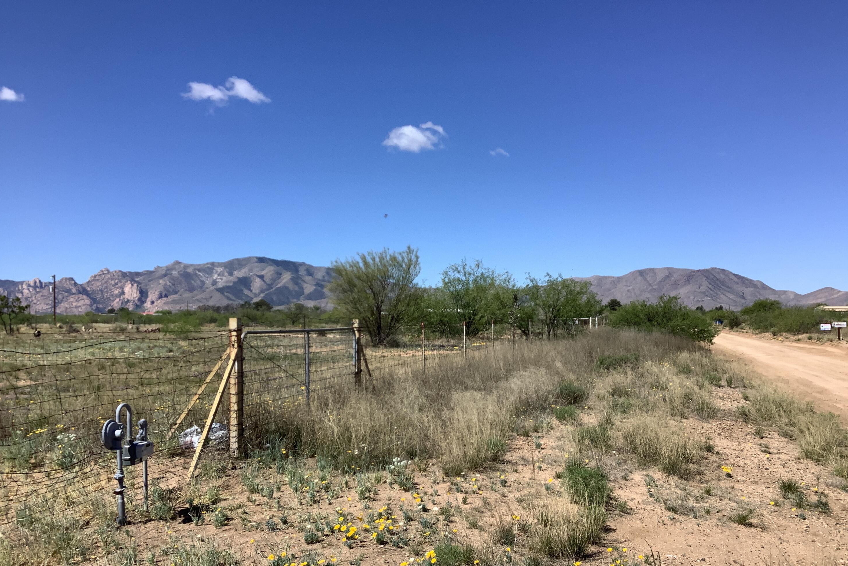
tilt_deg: -0.7
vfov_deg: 39.9
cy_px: 317
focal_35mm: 33
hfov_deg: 57.2
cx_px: 431
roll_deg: +0.5
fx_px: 777
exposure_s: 1/1773
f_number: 2.4
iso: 25
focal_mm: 3.3
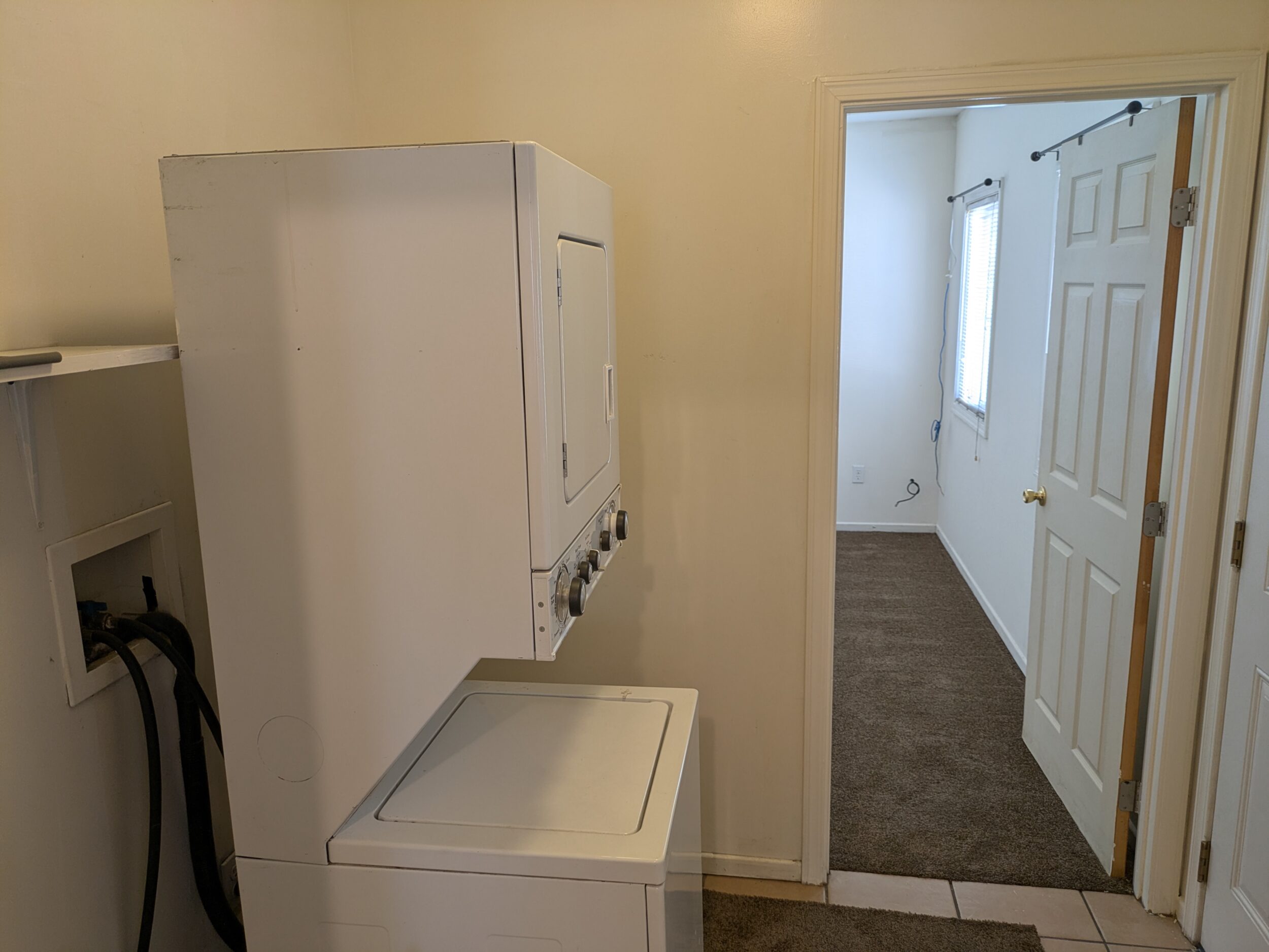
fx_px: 917
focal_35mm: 25
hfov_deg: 69.4
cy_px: 476
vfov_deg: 54.9
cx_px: 634
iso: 42
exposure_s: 1/30
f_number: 1.89
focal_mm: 5.43
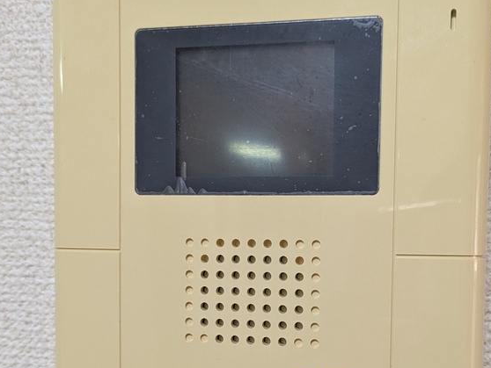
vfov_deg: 33.0
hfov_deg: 43.8
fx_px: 610
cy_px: 271
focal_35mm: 43
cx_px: 271
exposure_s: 1/120
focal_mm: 5.43
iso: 291
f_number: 1.89
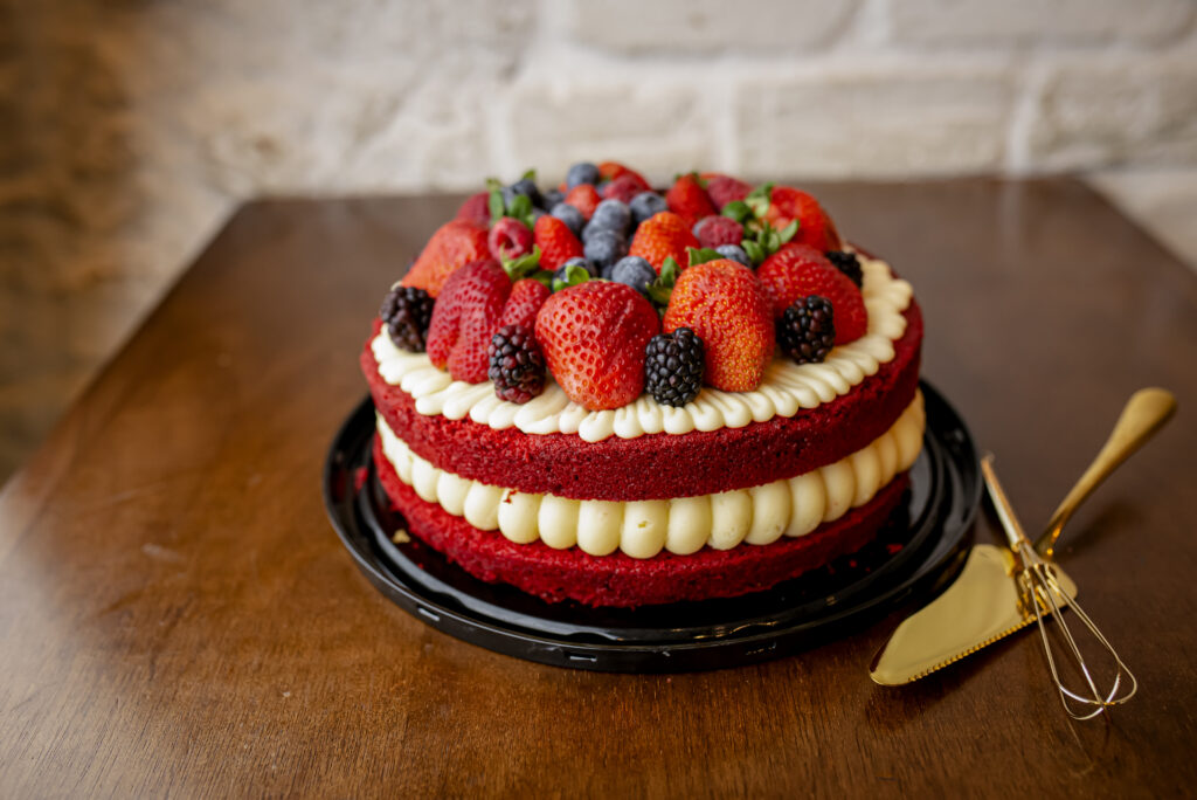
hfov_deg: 54.4
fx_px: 1164
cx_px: 598
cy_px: 400
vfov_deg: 37.9
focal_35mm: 35
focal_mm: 35
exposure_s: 1/160
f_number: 3.2
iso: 800
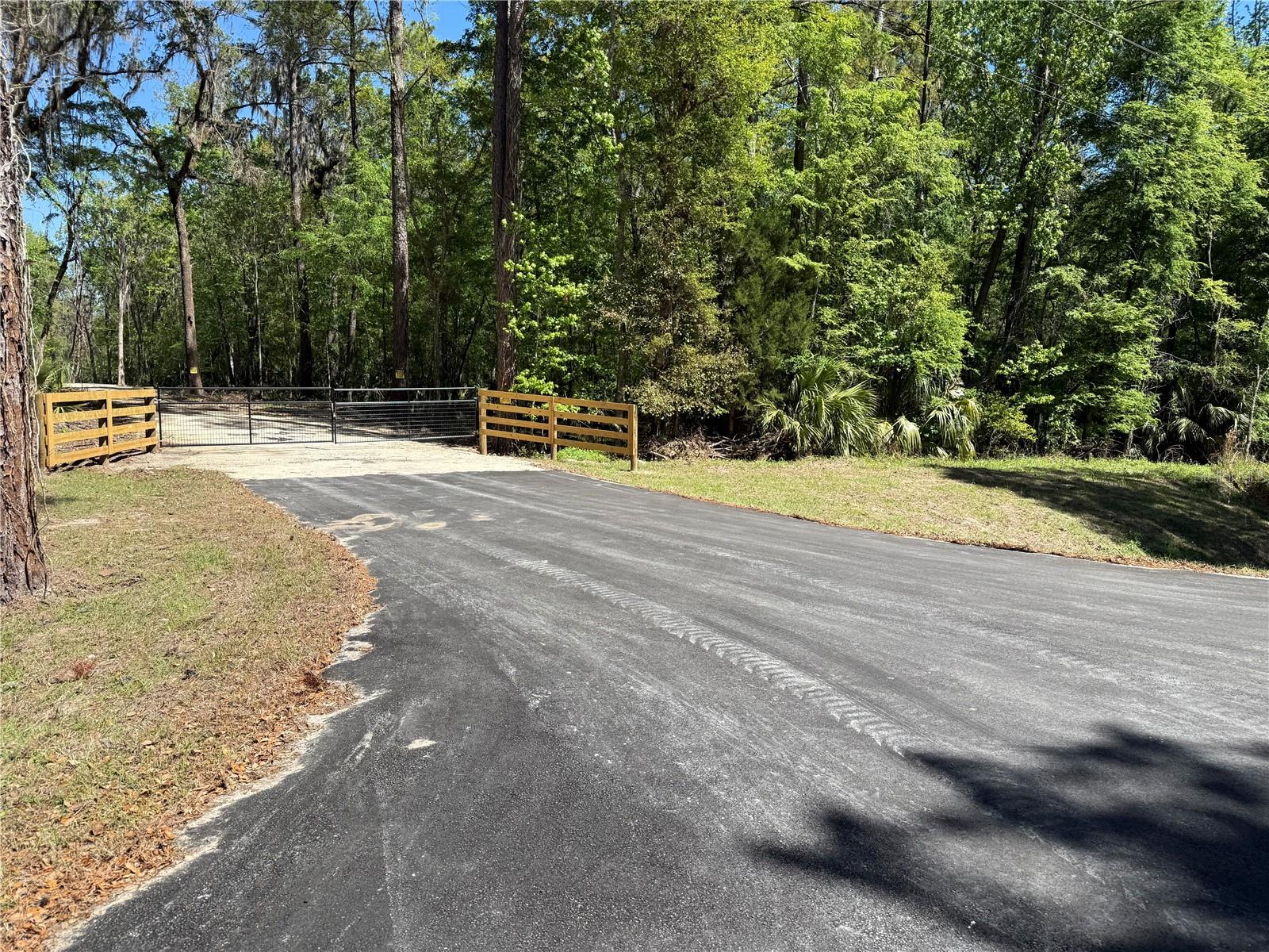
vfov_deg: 56.8
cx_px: 634
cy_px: 476
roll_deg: -1.5
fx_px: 880
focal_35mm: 24
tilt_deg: -6.9
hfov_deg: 71.6
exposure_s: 1/2525
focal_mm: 6.76
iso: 80
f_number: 1.78
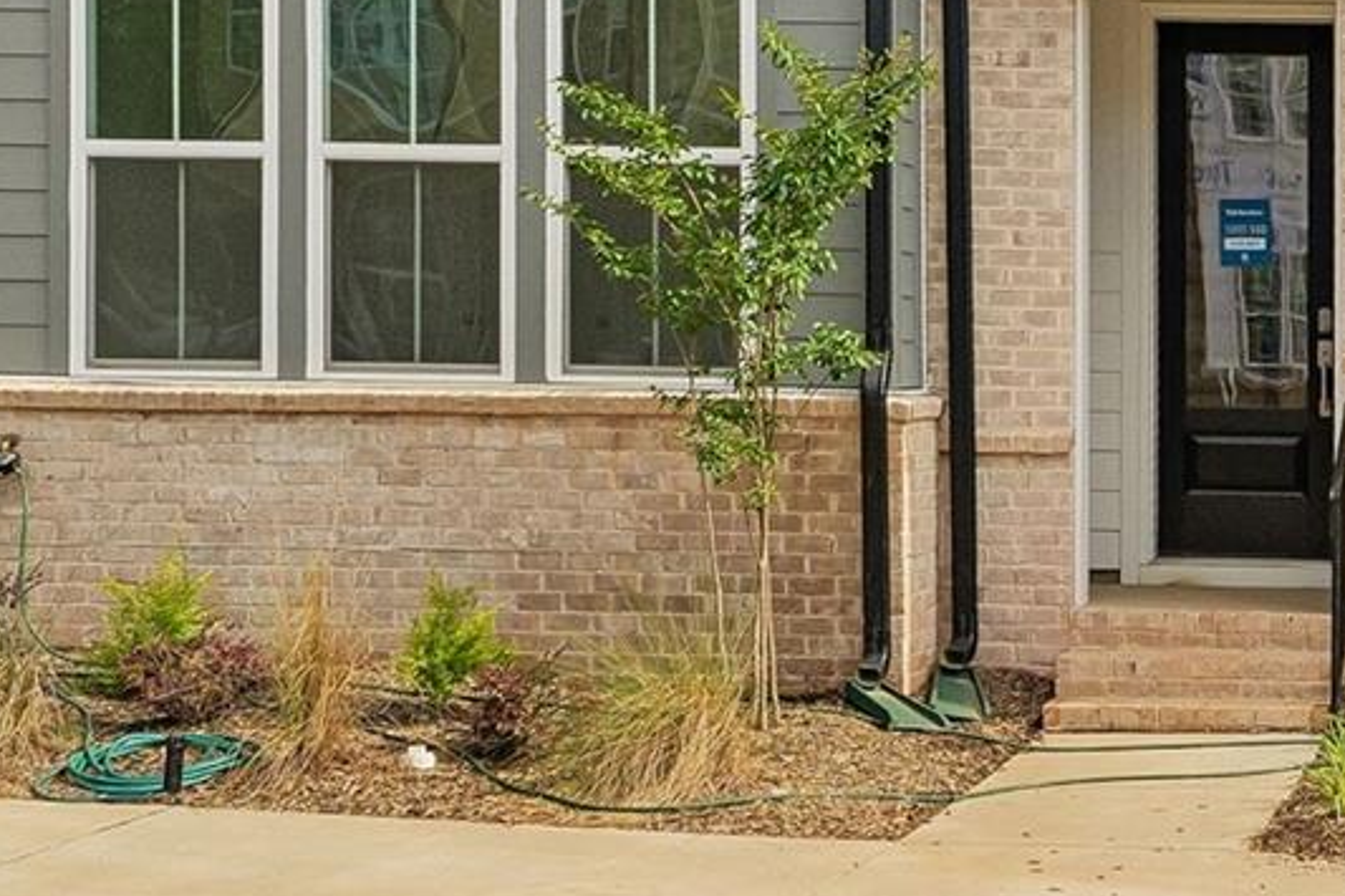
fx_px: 2726
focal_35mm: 73
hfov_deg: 24.3
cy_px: -531
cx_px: 1746
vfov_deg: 16.6
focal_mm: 19
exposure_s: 1/640
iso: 800
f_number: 8
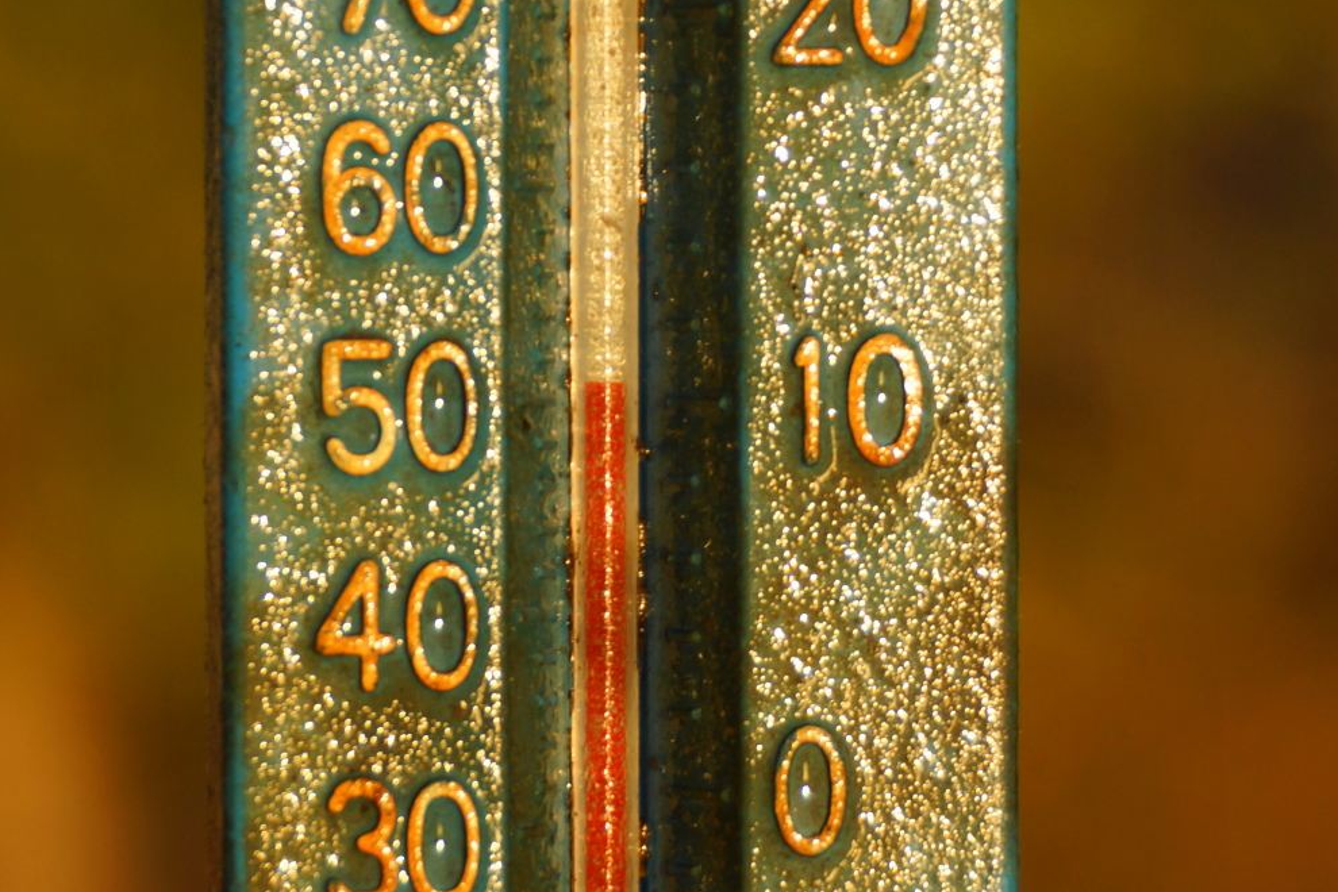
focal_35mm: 106
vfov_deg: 12.9
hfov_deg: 19.3
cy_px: 446
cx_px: 674
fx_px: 3939
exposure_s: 1/125
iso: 100
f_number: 5
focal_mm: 70
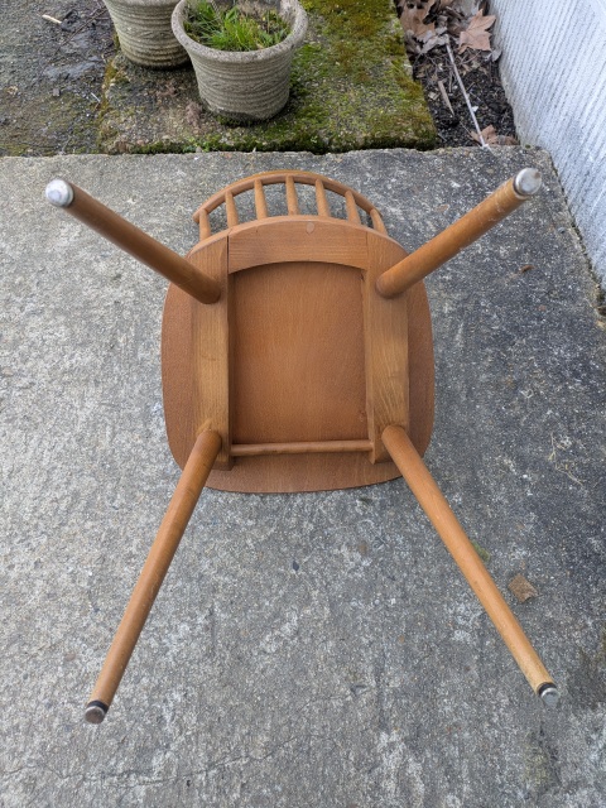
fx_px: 584
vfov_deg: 69.4
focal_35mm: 25
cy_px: 404
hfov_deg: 54.9
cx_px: 303
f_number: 1.89
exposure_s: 1/100
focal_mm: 5.43
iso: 42
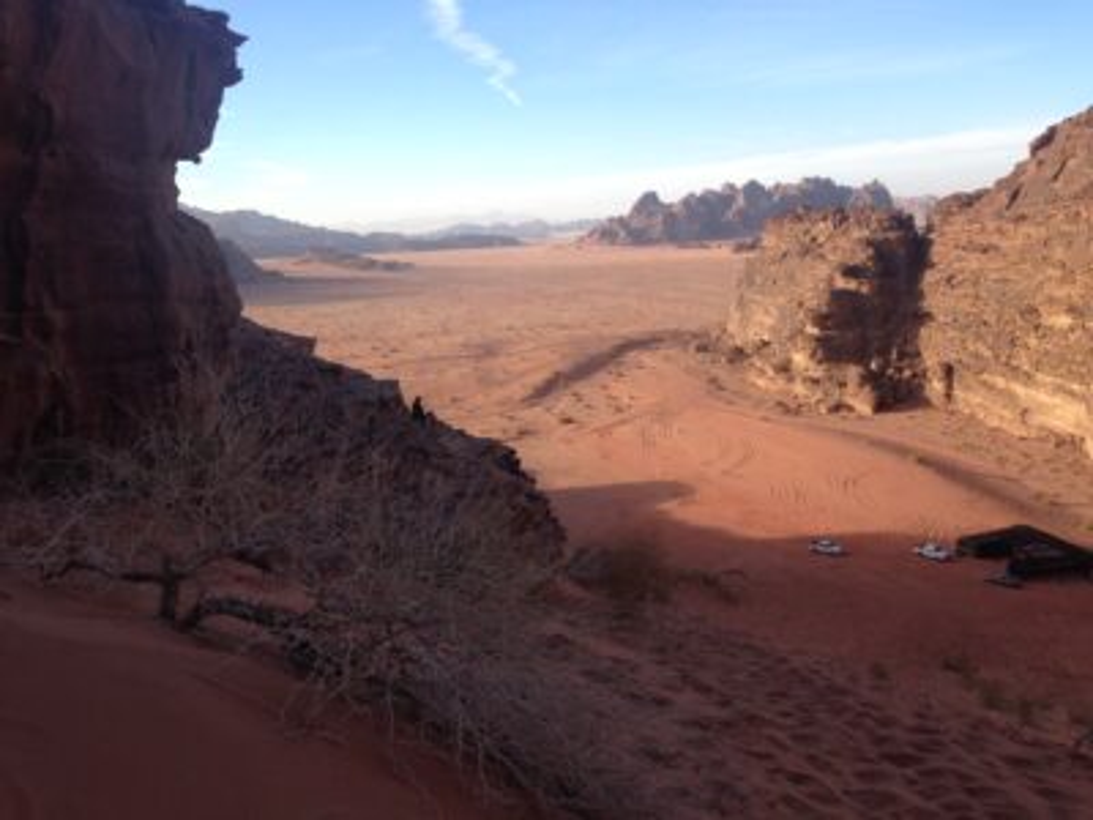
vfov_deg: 42.9
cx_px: 546
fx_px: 1042
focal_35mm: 33
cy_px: 410
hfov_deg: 55.4
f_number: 2.4
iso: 50
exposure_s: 1/623
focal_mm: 4.12
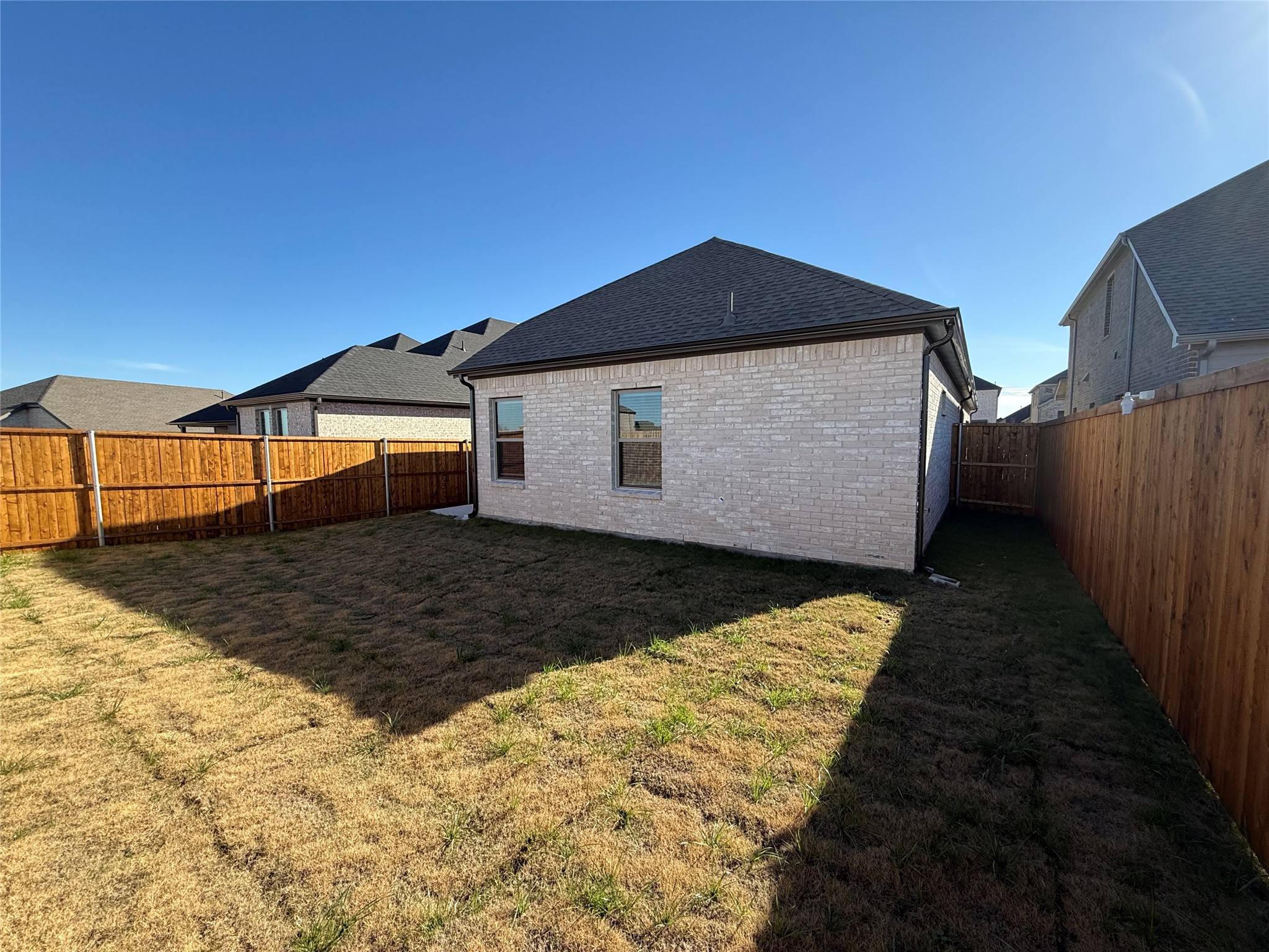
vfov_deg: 85.7
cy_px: 476
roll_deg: +0.1
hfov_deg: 102.1
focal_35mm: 14
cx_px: 634
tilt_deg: -4.3
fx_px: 513
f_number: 2.2
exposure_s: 1/955
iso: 64
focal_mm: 2.22
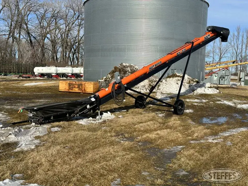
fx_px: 344
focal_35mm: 48
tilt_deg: -0.4
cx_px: 124
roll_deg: +0.4
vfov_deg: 30.3
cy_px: 93
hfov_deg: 39.7
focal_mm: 6.86
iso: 64
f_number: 1.78
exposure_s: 1/5263
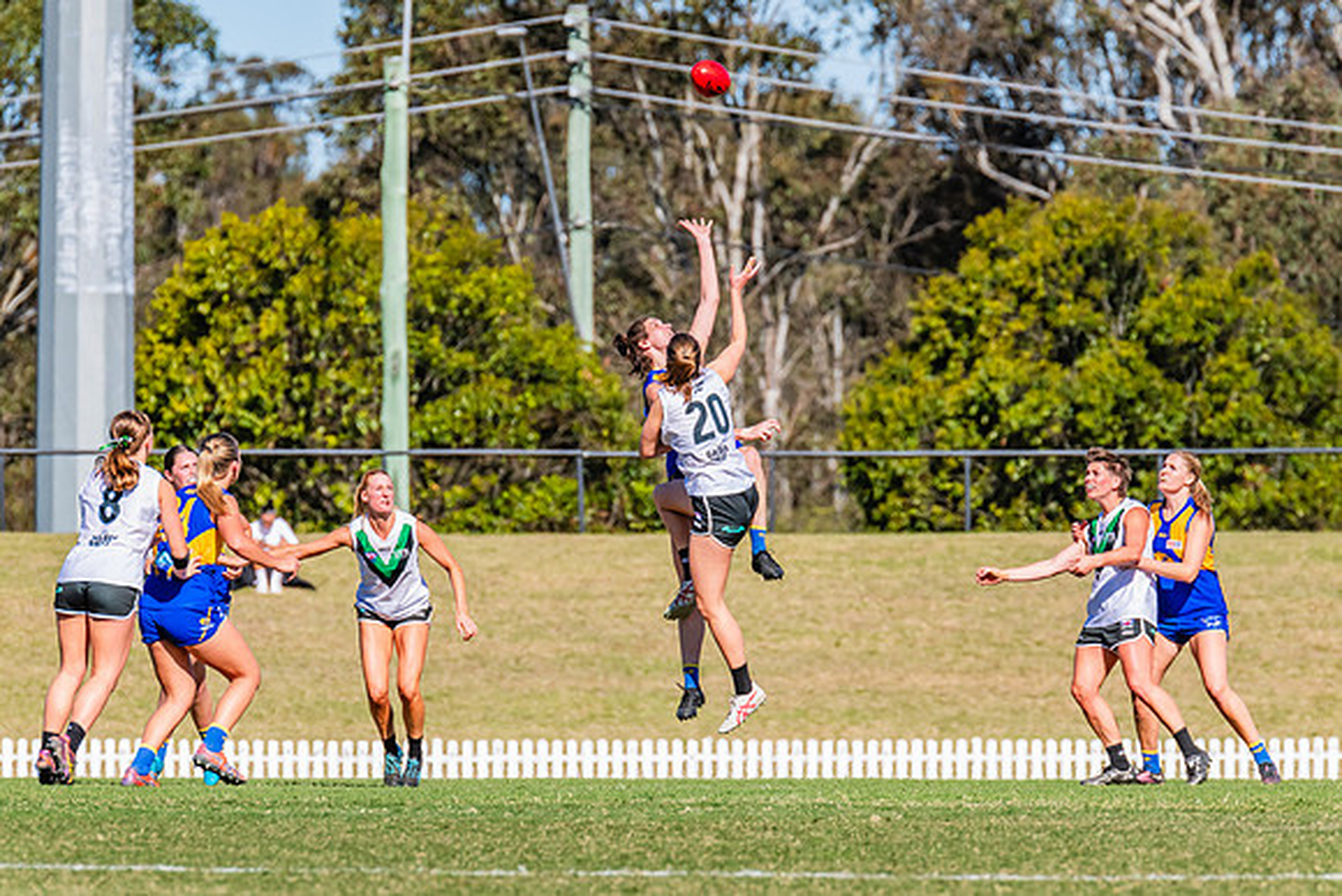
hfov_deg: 4.2
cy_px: 441
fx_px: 18113
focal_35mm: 486
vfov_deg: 2.8
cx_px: 667
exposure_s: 1/1250
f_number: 10
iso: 640
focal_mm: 420
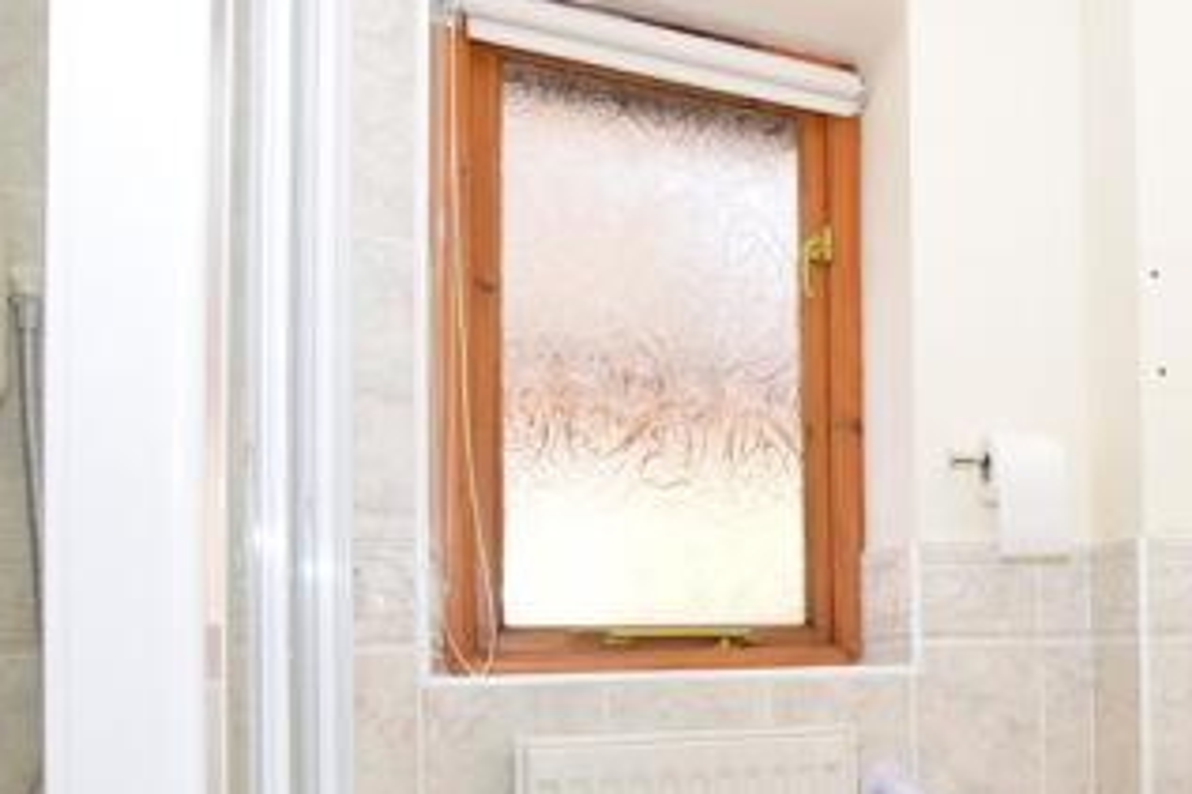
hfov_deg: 52.0
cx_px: 1106
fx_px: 1026
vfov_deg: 40.5
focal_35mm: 31
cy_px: 638
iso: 400
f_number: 9
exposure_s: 1/40
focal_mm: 10
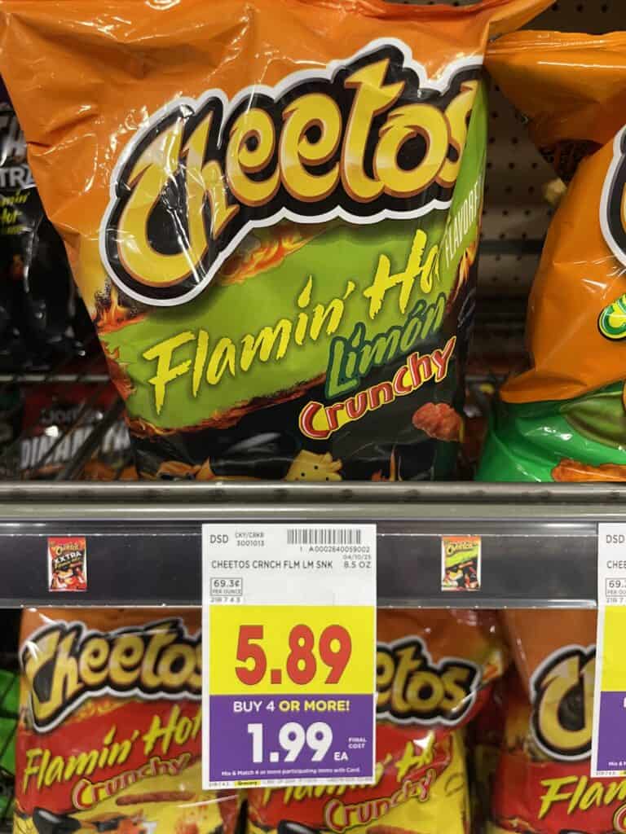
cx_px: 313
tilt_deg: -27.7
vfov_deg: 67.3
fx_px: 627
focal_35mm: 26
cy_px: 417
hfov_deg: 53.1
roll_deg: +0.3
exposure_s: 1/60
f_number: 1.6
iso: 160
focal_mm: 4.2
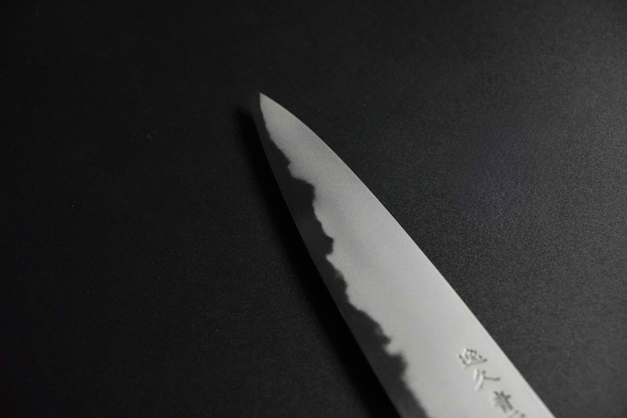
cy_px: 209
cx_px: 314
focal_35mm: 75
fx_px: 1306
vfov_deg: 18.2
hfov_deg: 27.0
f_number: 5
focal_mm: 50
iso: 6400
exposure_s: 1/160
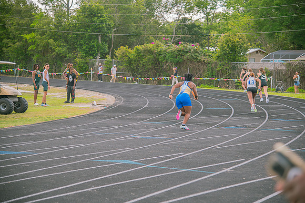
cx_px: 152
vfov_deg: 18.2
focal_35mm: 75
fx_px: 635
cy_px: 102
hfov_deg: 27.0
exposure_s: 1/200
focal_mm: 75
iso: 200
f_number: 4
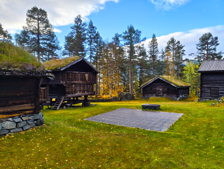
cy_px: 84
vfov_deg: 56.9
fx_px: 156
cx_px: 112
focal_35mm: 24
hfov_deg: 71.5
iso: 50
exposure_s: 1/292
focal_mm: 5.56
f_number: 1.88
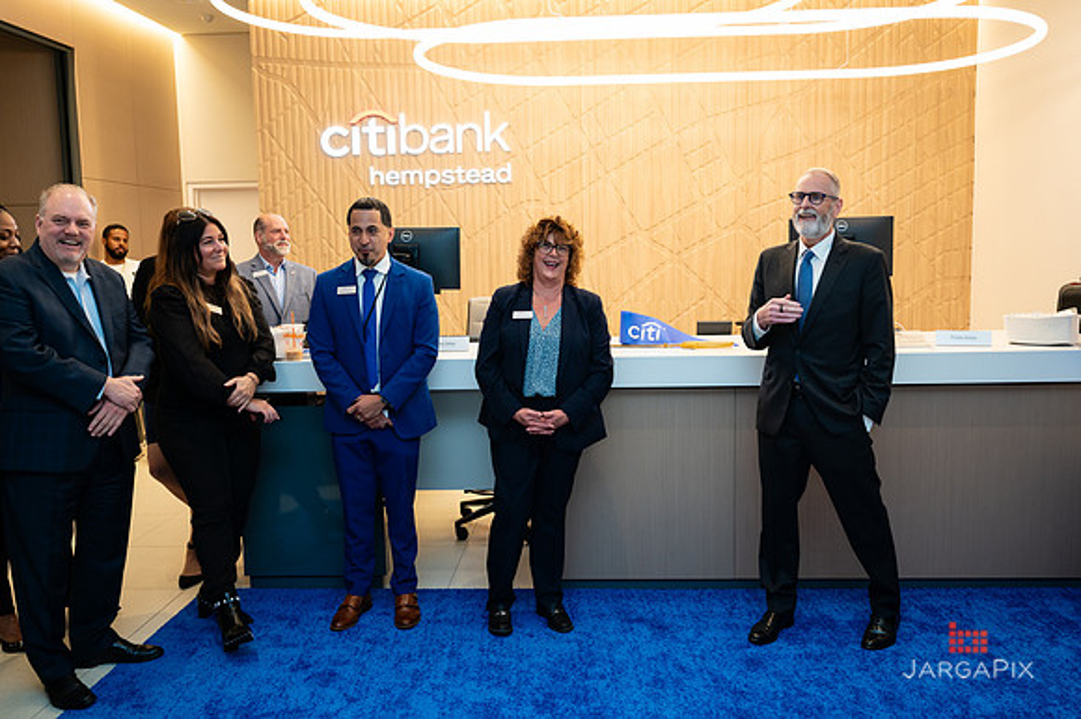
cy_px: 346
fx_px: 931
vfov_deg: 42.2
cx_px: 560
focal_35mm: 31
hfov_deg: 60.2
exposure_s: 1/200
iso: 500
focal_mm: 29
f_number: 3.2
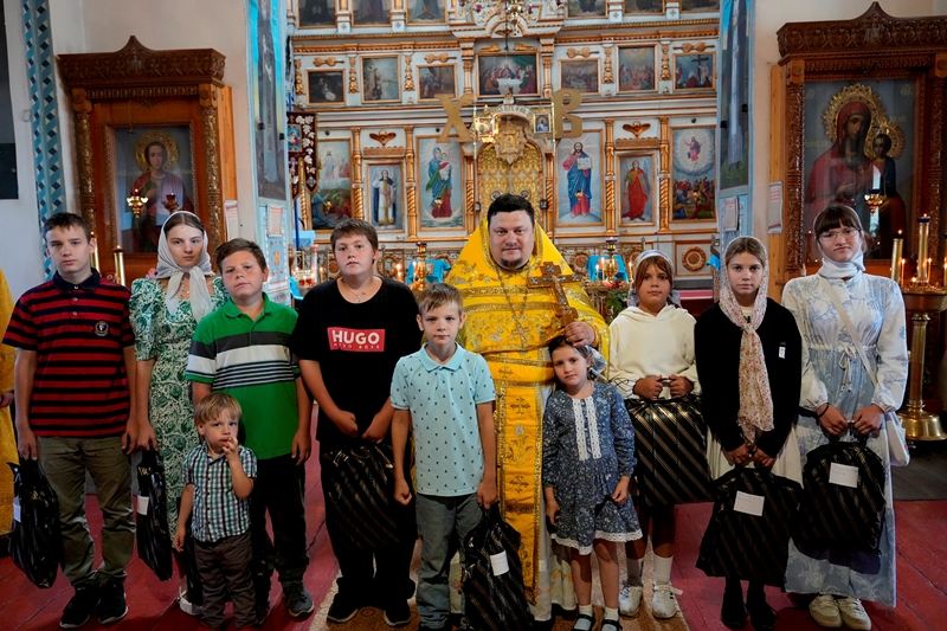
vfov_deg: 46.4
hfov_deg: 65.5
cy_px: 316
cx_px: 474
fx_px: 736
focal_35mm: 28
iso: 6400
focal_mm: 28
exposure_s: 1/100
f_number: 5
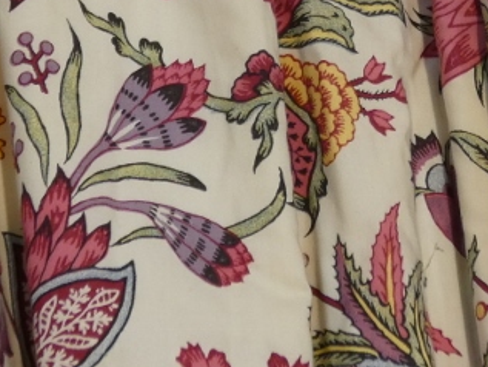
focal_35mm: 113
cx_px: 334
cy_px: -97
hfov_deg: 17.4
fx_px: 1594
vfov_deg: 12.7
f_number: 3.4
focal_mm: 6.2
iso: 320
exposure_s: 1/80
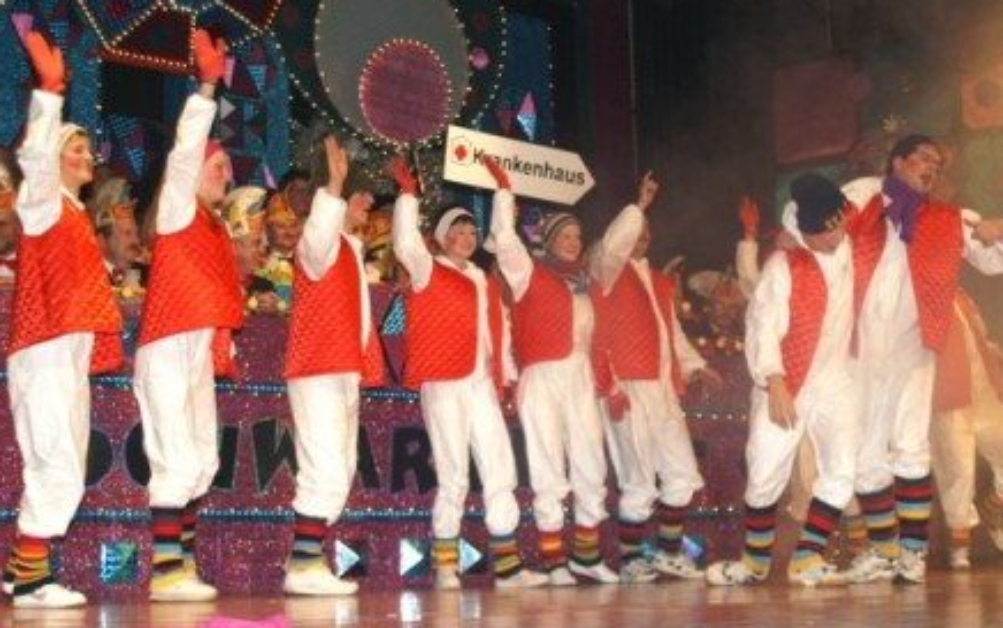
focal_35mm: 50
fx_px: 1367
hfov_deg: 40.3
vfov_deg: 25.8
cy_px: 355
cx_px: 538
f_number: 4
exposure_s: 1/60
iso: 400
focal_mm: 28
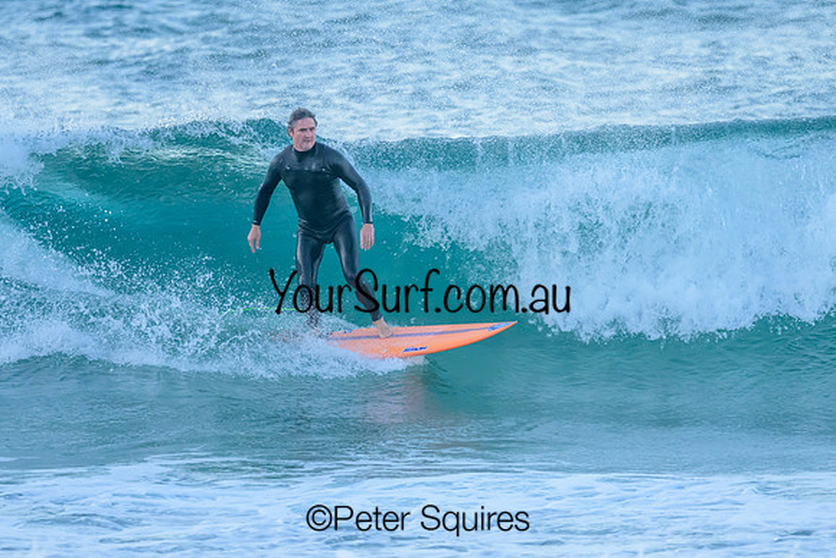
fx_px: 22127
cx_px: 373
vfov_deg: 1.4
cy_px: 254
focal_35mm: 953
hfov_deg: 2.2
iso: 3600
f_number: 6.3
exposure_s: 1/1250
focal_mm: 800
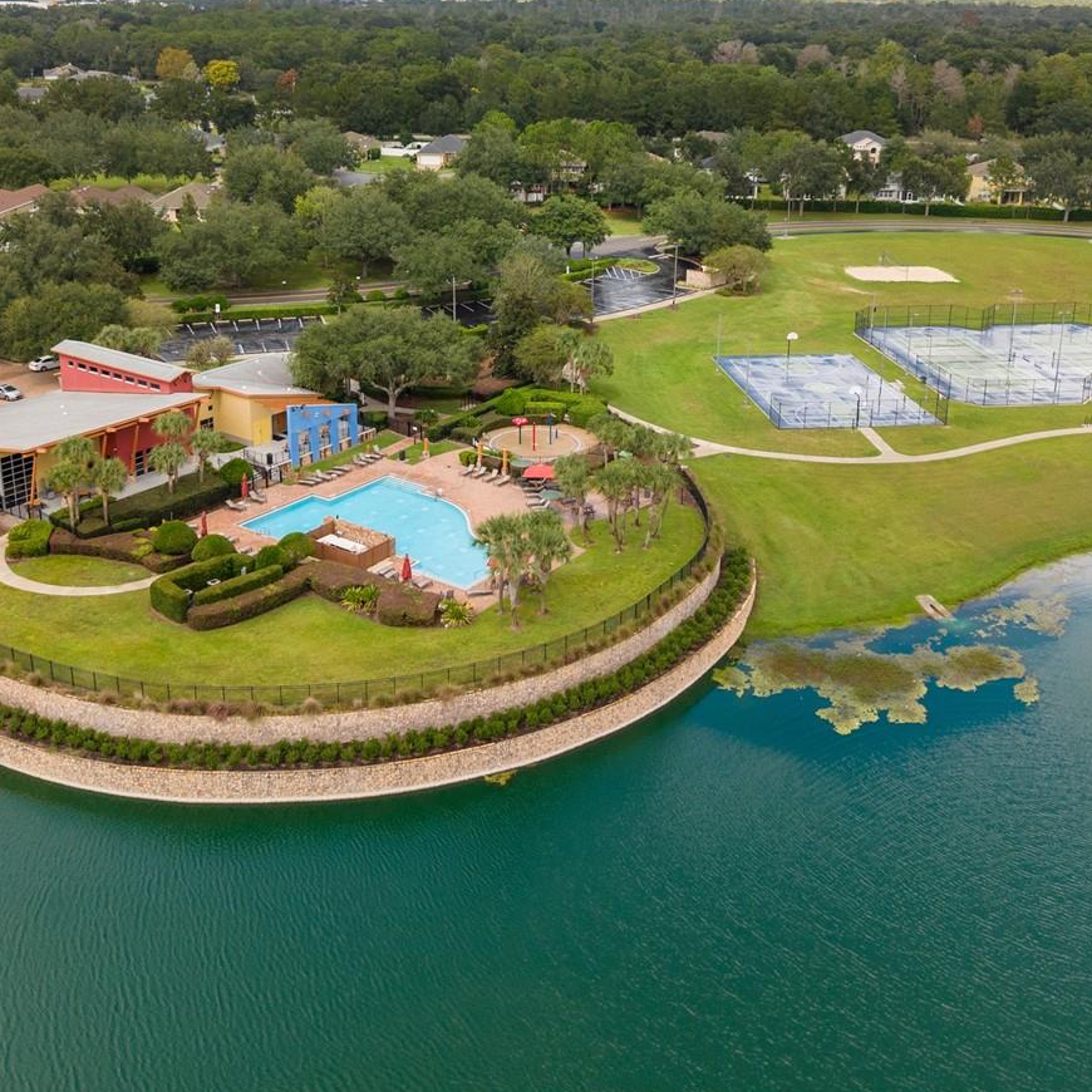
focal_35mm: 39
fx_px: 1392
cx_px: 542
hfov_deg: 42.8
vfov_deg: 42.1
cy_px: 344
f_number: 1.8
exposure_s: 1/120
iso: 240
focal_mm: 8.67
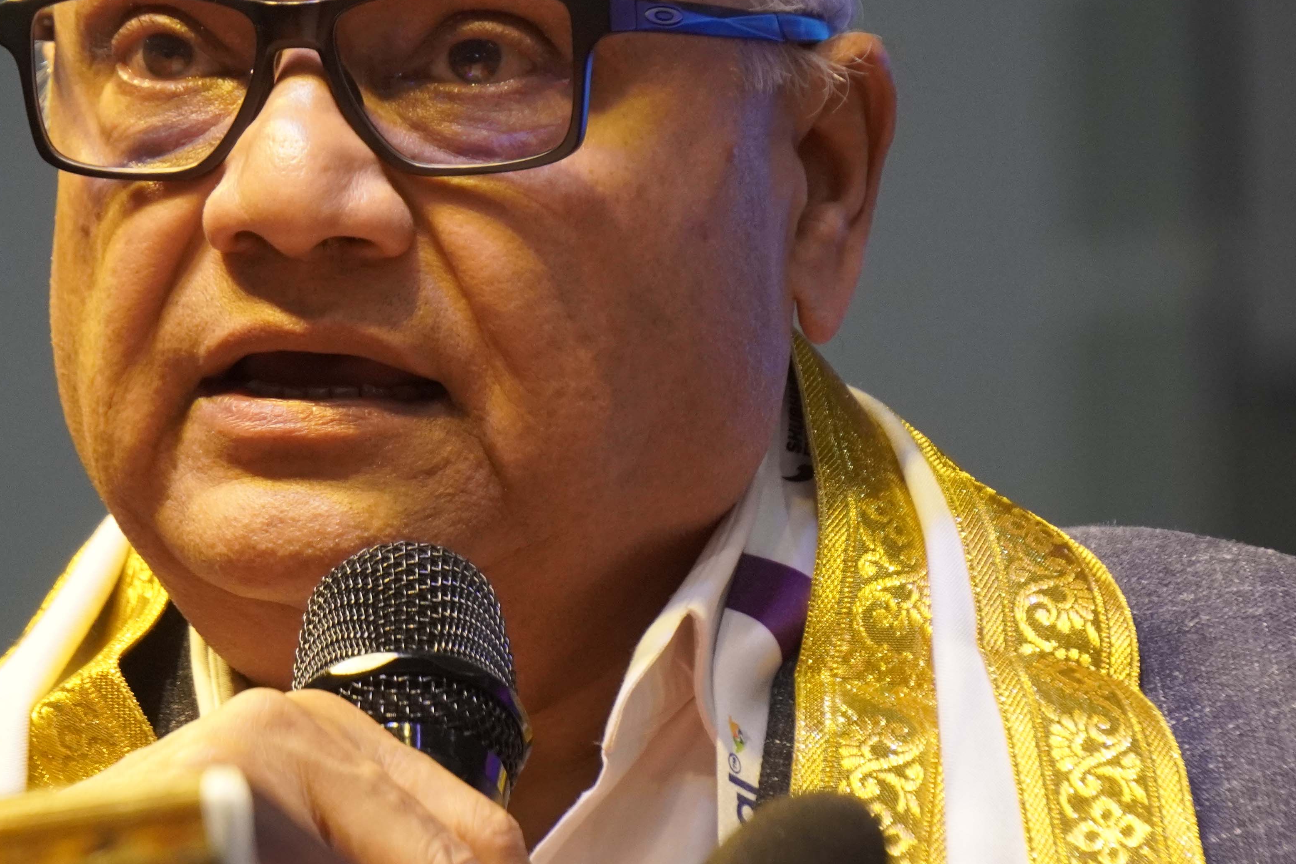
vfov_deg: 2.3
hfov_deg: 3.4
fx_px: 21813
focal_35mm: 606
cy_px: 340
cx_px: 471
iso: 2000
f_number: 6.3
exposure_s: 1/400
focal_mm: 210
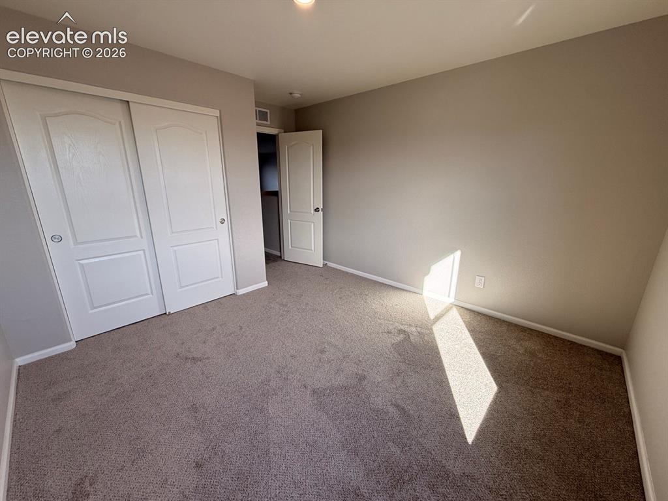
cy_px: 250
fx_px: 270
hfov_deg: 102.1
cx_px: 334
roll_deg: -0.3
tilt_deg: -14.7
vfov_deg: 85.7
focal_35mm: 14
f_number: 2.2
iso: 64
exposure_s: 1/134
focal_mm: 2.22
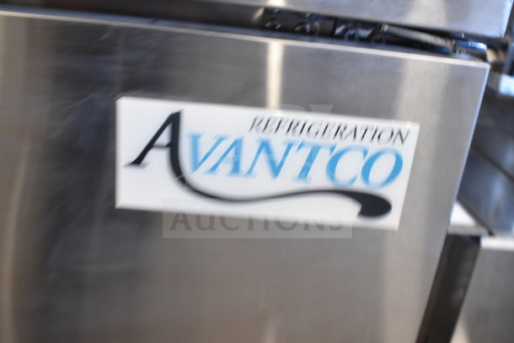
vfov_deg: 35.5
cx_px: 257
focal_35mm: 38
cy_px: 172
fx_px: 536
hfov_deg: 51.3
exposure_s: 1/40
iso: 1400
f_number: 4
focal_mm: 25
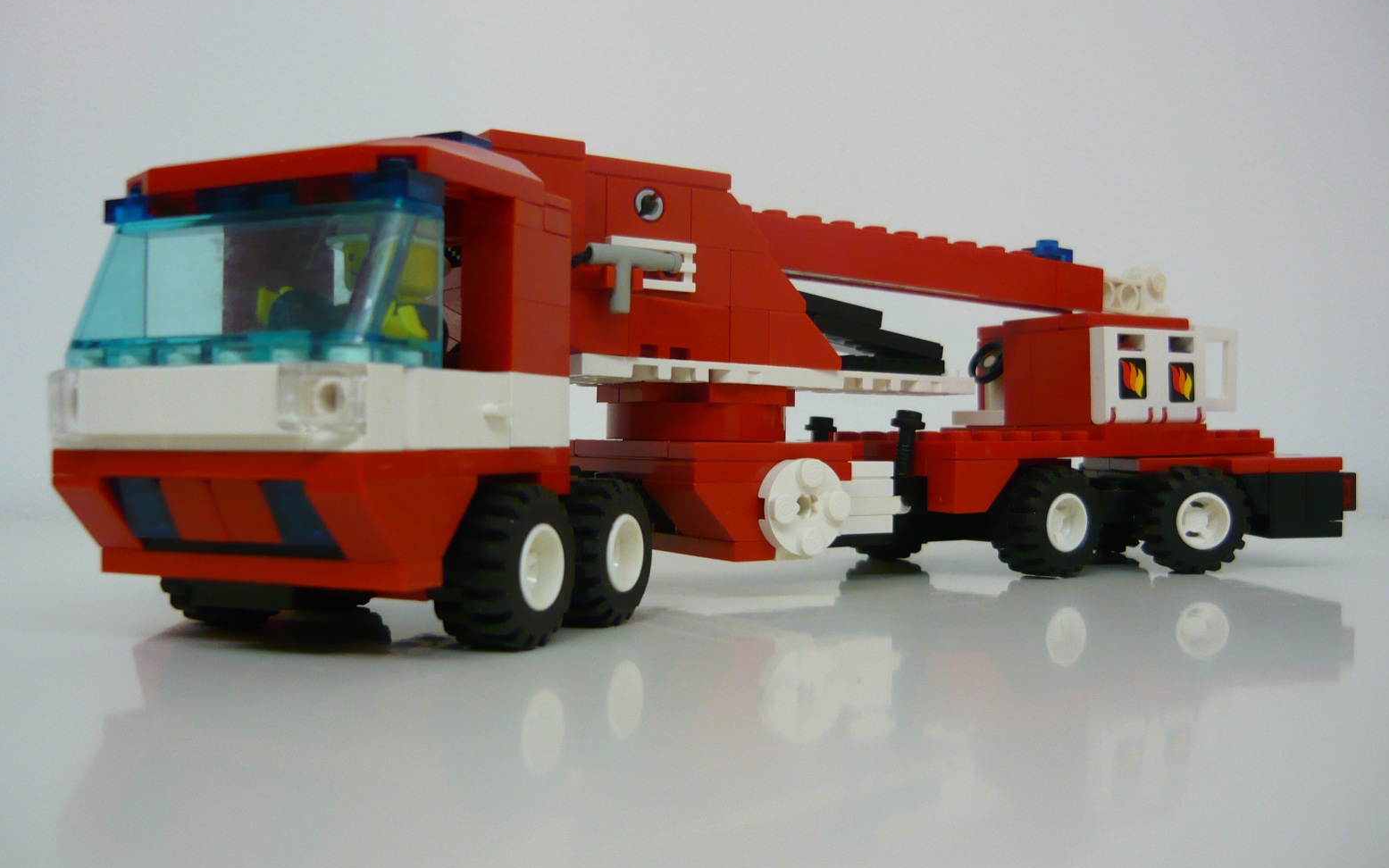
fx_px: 1363
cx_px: 685
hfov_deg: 54.0
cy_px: 407
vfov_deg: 35.3
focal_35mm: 36
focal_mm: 5.5
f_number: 2.8
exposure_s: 1/30
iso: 200
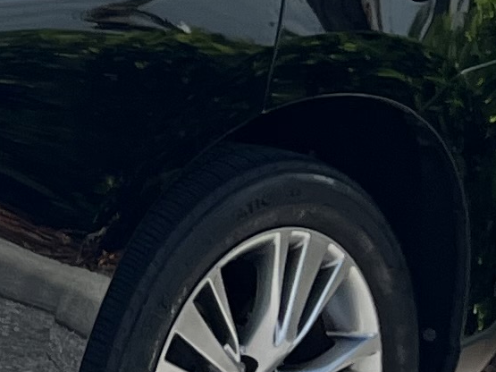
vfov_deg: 7.9
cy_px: 246
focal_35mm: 189
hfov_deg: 8.5
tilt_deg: -10.8
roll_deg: -0.1
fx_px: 2708
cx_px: -1052
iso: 50
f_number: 1.6
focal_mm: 5.1
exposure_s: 1/1862
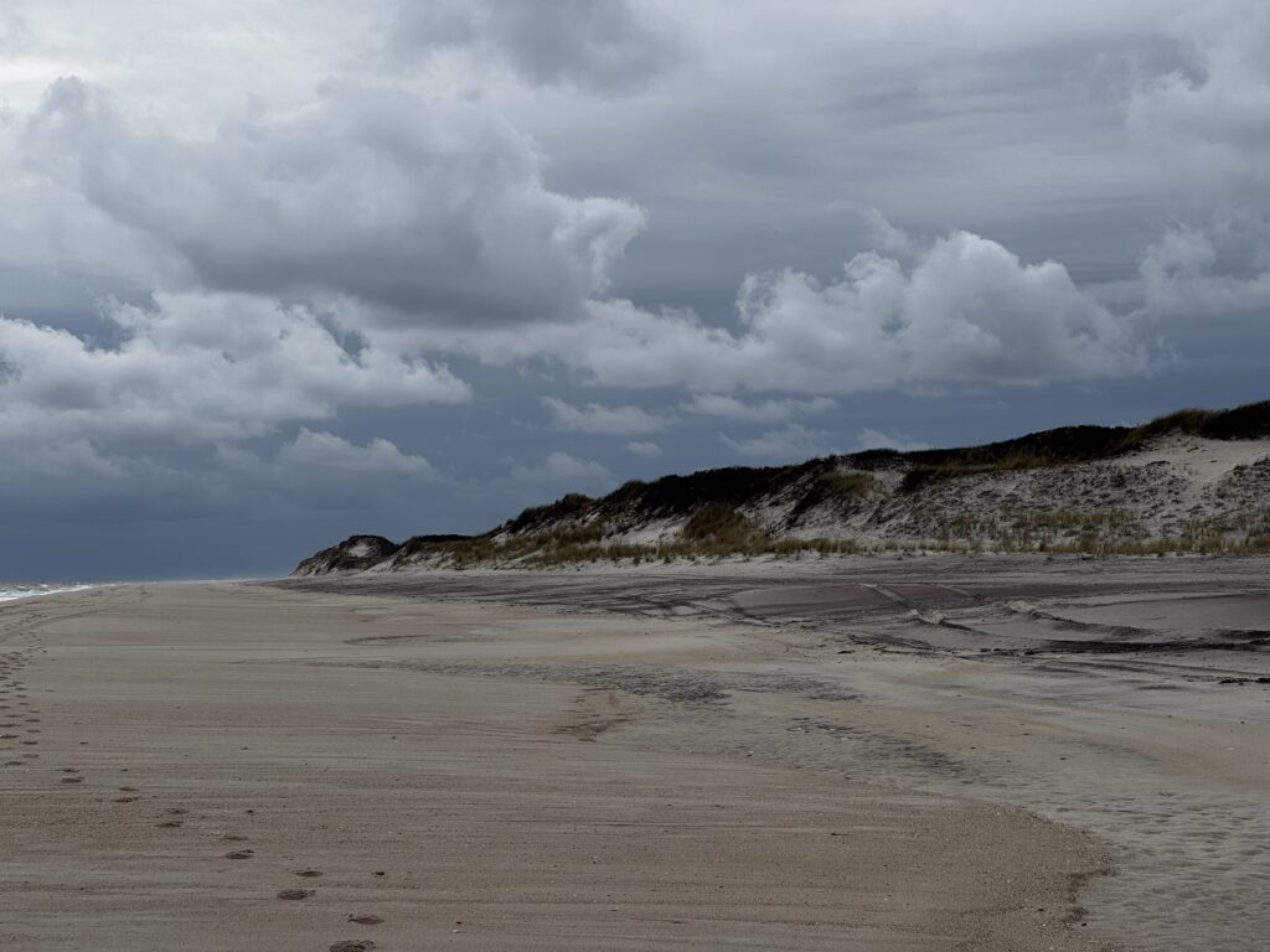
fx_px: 2825
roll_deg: +0.4
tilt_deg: +2.2
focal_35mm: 77
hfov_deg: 25.3
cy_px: 476
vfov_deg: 19.1
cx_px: 635
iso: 25
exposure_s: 1/1325
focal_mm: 9
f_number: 2.8
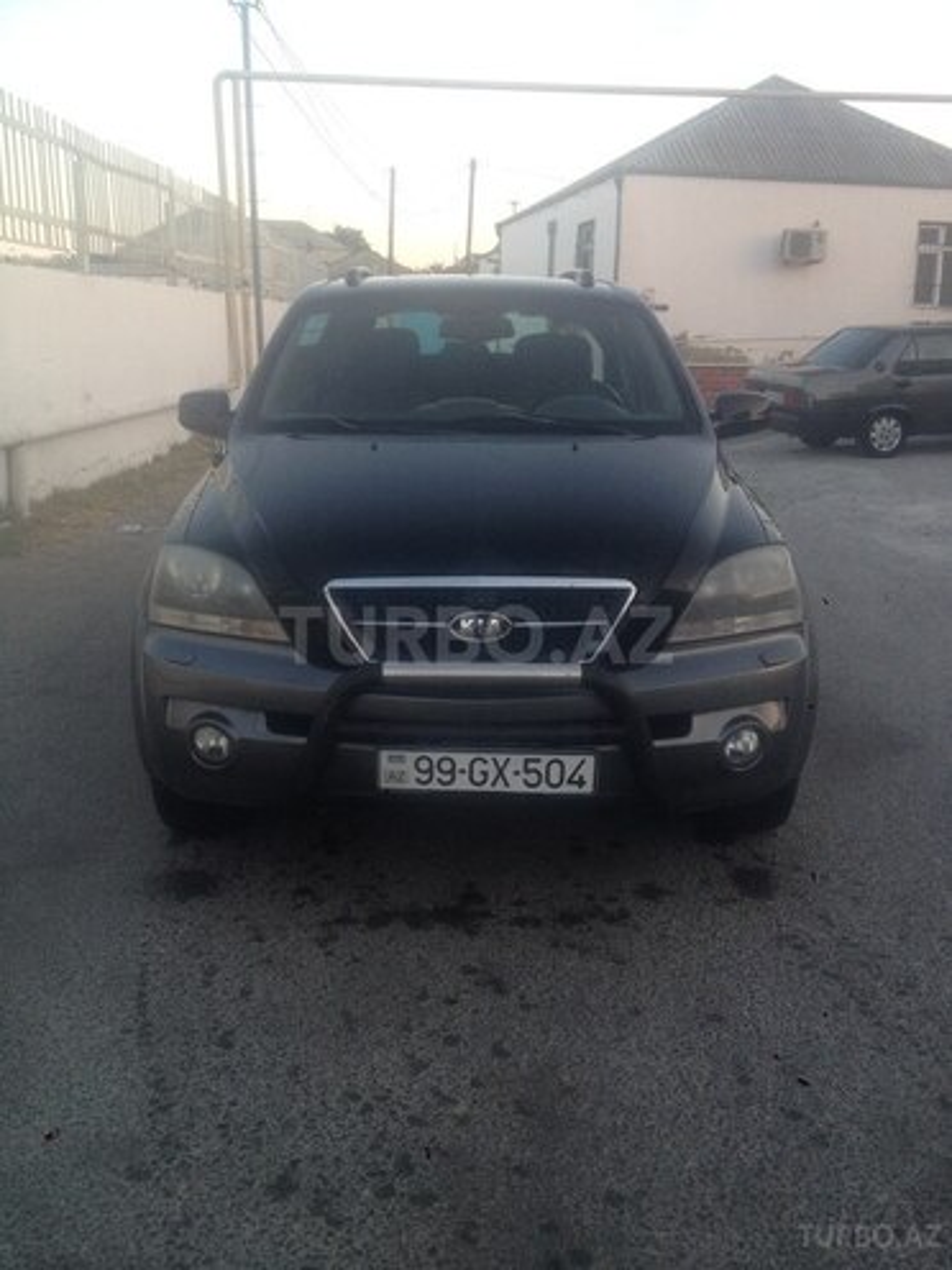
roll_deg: +0.4
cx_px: 476
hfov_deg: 40.7
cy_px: 635
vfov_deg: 52.6
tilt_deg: -13.0
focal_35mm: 35
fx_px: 1283
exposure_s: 1/120
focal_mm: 4.28
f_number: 2.4
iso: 64
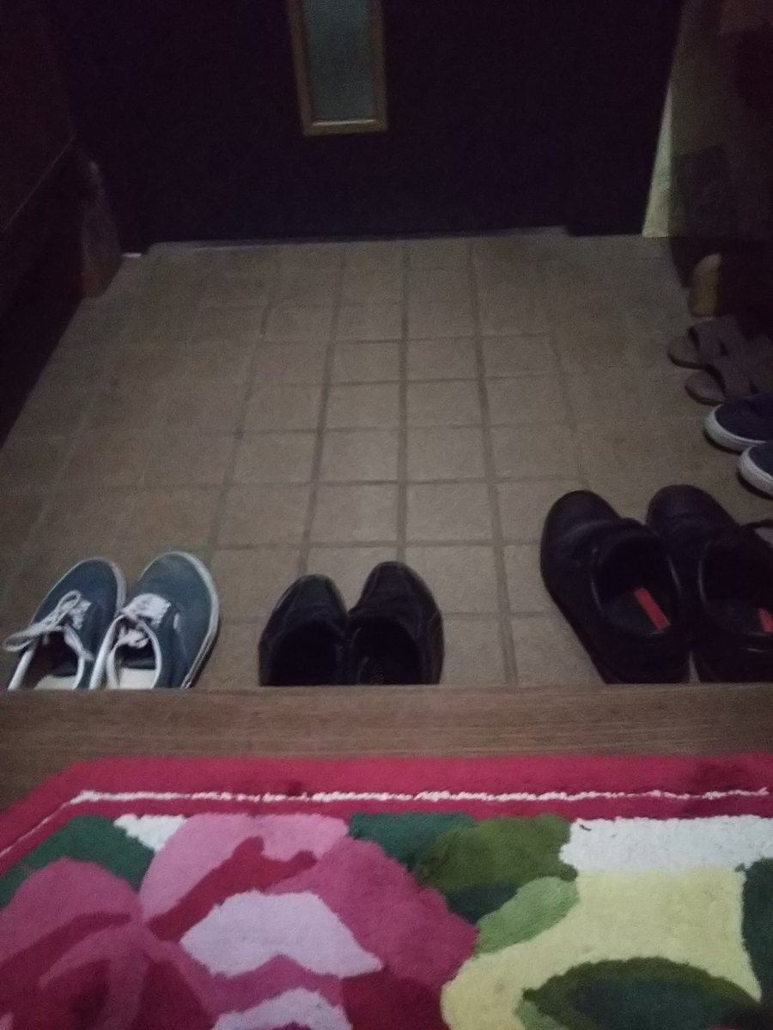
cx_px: 386
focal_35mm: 30
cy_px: 515
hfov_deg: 46.8
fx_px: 893
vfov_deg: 60.0
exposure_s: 1/10
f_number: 2.2
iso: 1600
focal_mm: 4
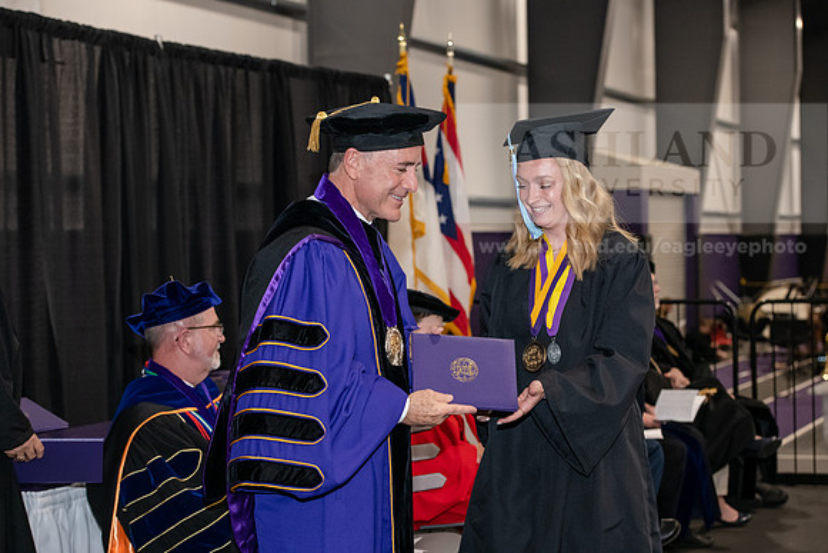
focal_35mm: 75
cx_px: 414
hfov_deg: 27.0
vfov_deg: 18.2
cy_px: 276
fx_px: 1725
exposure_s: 1/200
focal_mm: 75
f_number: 5
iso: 2500
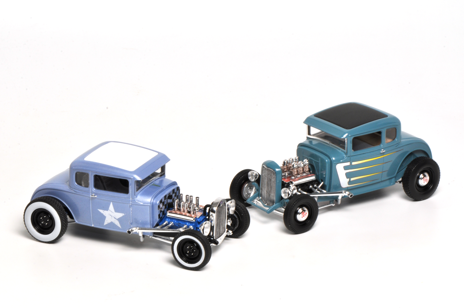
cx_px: 232
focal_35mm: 128
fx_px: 1641
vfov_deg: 10.7
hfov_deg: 16.1
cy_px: 154
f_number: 32
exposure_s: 1/60
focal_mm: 85
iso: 200
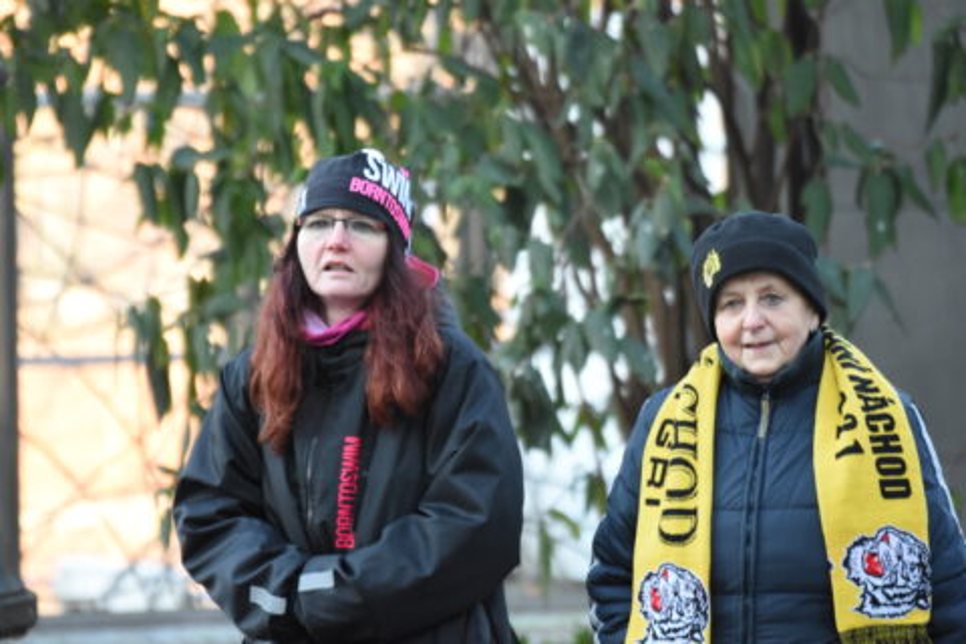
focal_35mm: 300
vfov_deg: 4.6
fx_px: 8049
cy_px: 322
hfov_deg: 6.9
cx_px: 483
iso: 2000
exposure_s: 1/200
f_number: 5.3
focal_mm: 200
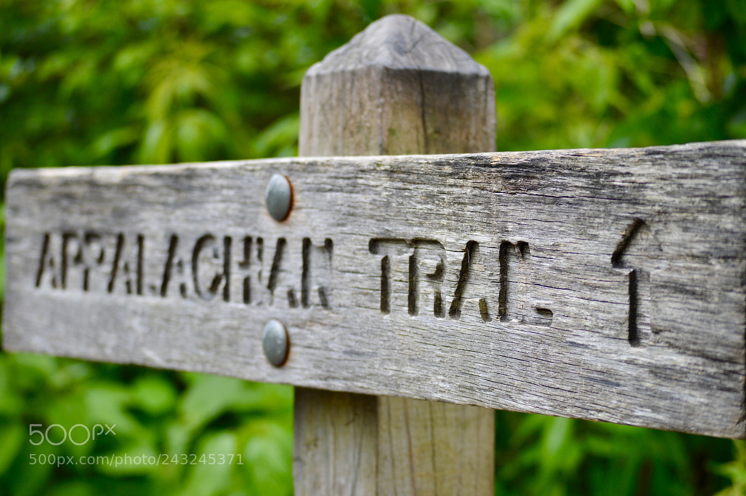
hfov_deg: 24.6
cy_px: 248
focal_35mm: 82
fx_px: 1708
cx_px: 373
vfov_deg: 16.5
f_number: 4
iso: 100
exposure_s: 1/400
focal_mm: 55
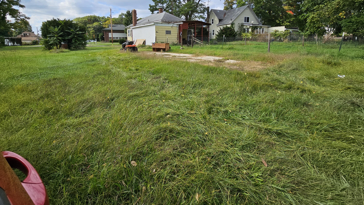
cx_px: 172
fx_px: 145
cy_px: 61
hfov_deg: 102.9
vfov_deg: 67.7
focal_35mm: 15
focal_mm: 2.2
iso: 50
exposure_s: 1/2192
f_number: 2.2
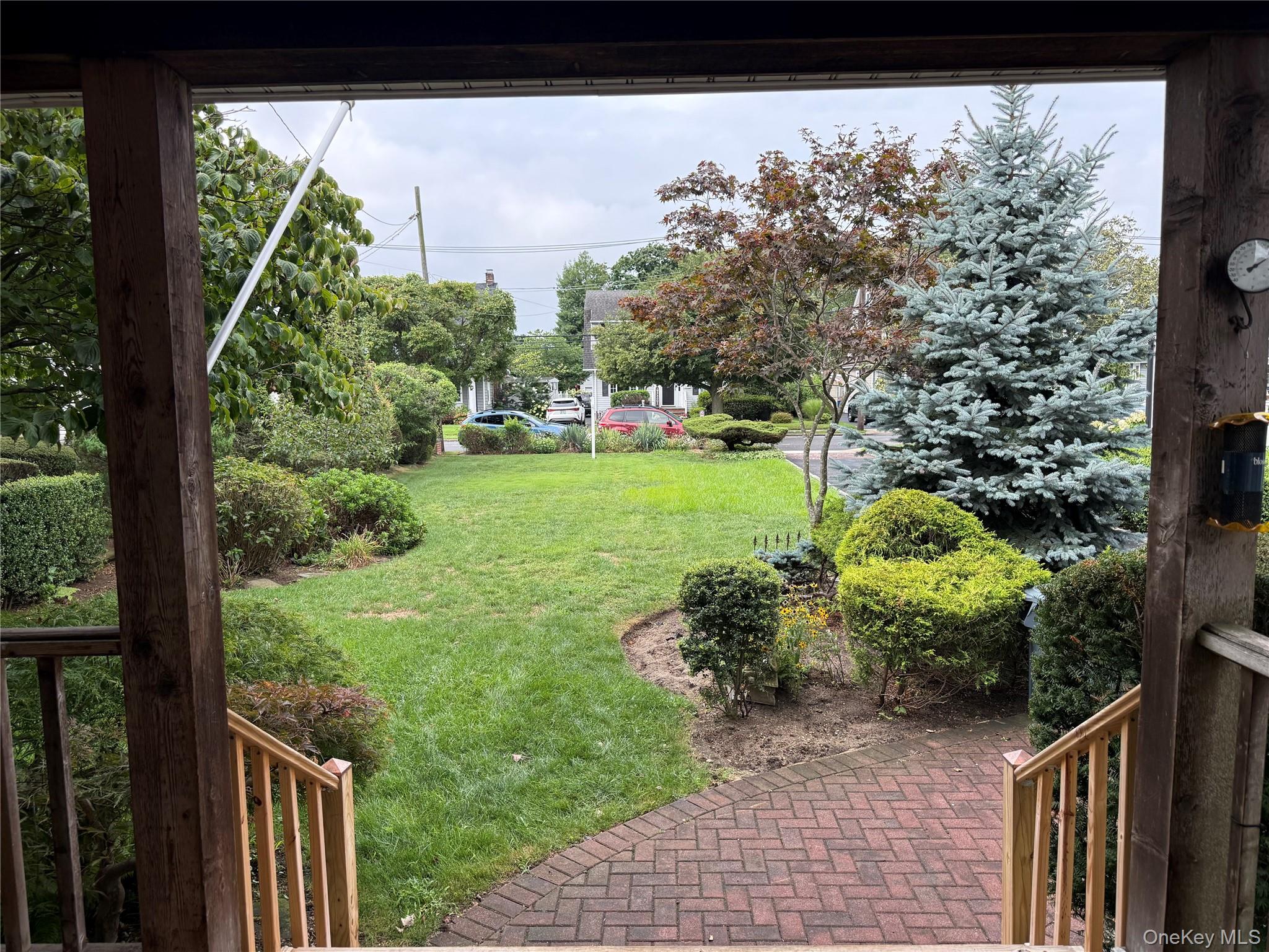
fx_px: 880
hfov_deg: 71.6
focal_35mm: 24
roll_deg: +0.7
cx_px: 634
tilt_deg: -5.5
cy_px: 476
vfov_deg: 56.8
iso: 100
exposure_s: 1/1018
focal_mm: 6.76
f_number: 1.78
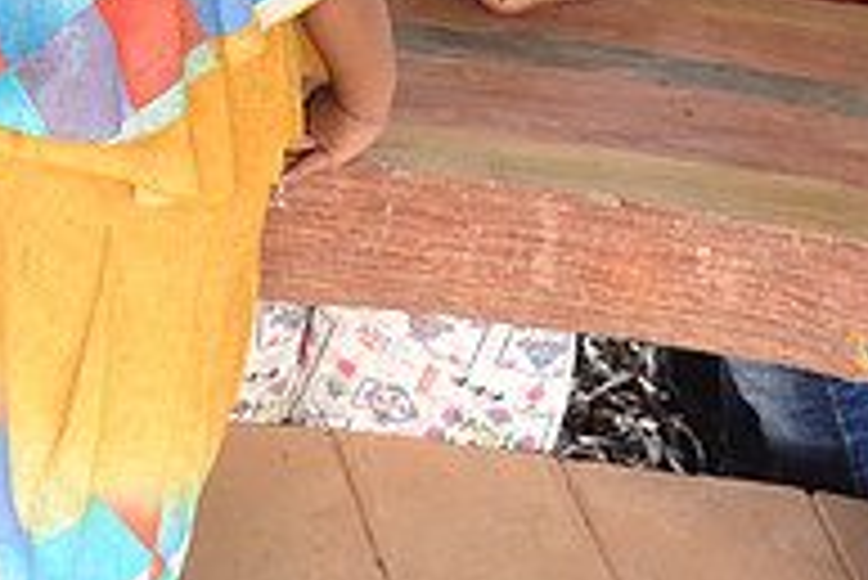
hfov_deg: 17.0
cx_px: 108
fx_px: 2871
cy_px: -423
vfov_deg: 10.9
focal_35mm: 119
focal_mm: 22
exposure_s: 1/30
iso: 800
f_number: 4
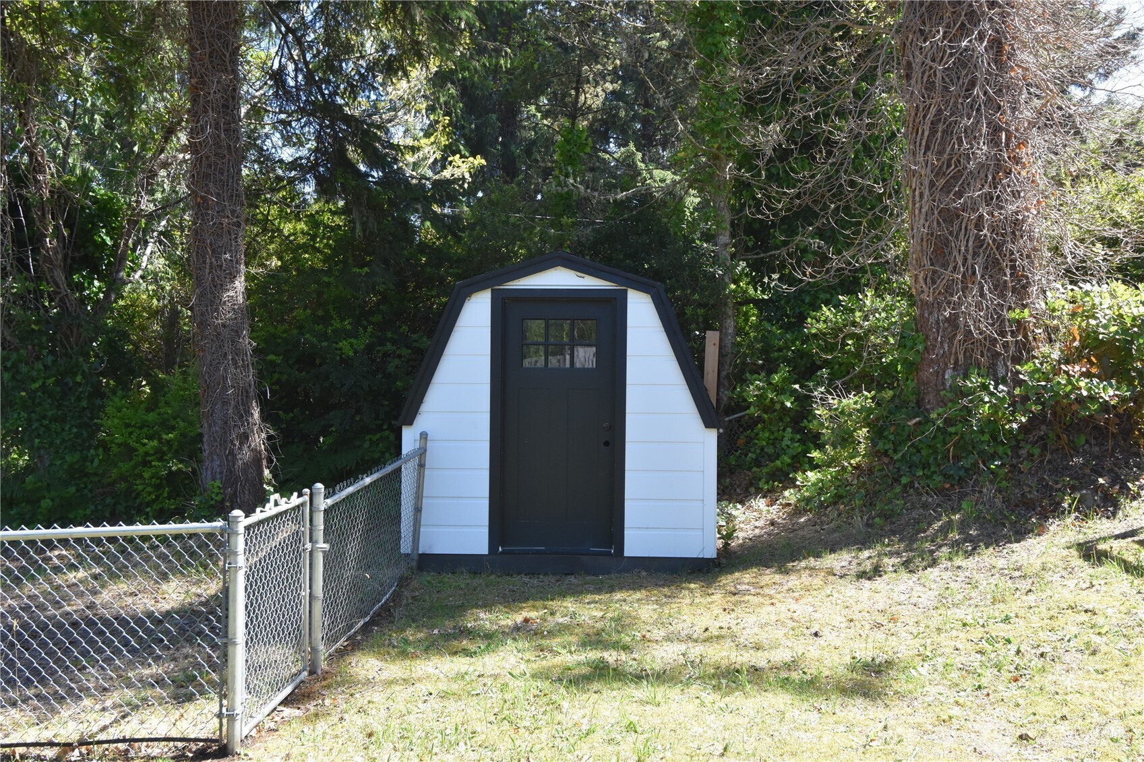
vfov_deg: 36.9
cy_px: 381
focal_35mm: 36
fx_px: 1144
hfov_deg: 53.1
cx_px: 572
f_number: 8
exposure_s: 1/400
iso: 800
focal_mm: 24
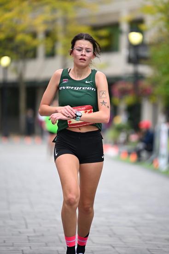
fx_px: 1407
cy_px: 127
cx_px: 84
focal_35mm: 200
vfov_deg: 10.3
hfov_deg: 6.9
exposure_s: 1/2000
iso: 1250
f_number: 2.8
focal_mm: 200
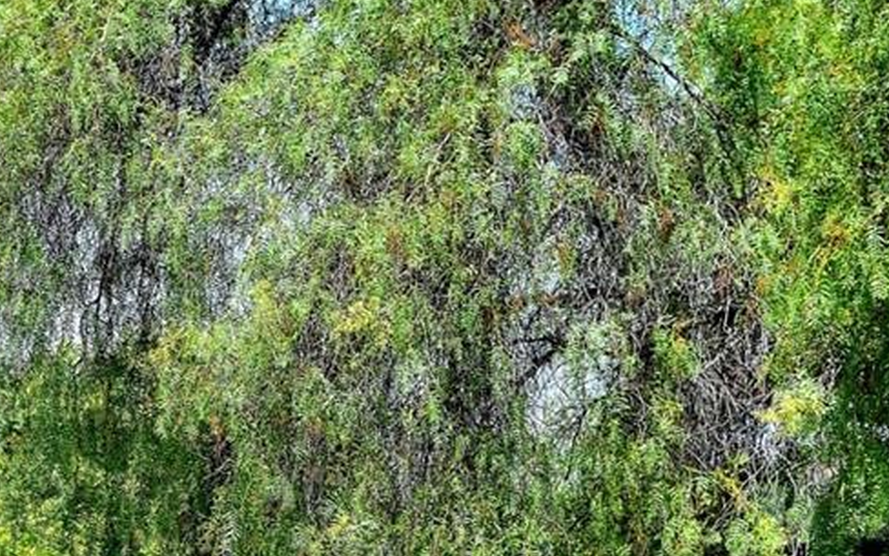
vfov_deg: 8.5
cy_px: 405
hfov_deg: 13.4
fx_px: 3731
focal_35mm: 154
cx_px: 5
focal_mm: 48
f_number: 9
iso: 200
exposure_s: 1/320
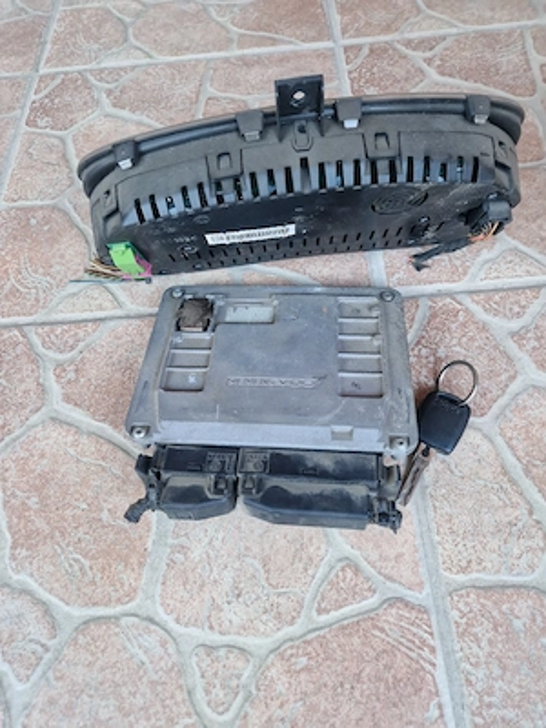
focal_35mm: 23
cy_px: 364
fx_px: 484
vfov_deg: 73.9
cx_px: 273
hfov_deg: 58.9
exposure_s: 1/50
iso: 640
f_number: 1.8
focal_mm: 5.4
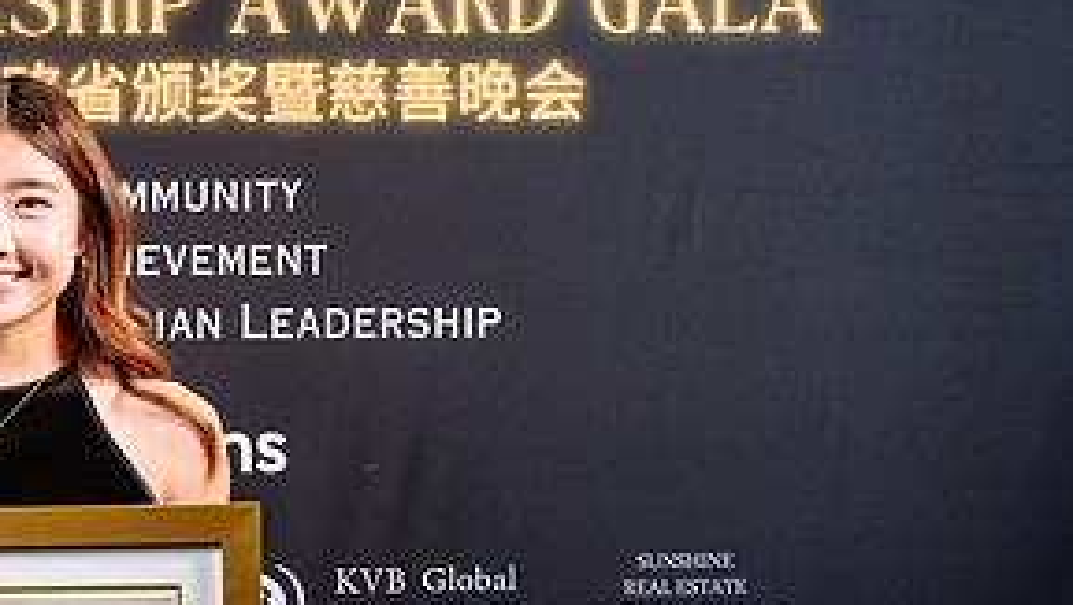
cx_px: 0
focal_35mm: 82
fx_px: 2335
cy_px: 436
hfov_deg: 24.7
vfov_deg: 14.7
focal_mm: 39
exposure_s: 1/200
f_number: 4.5
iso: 500
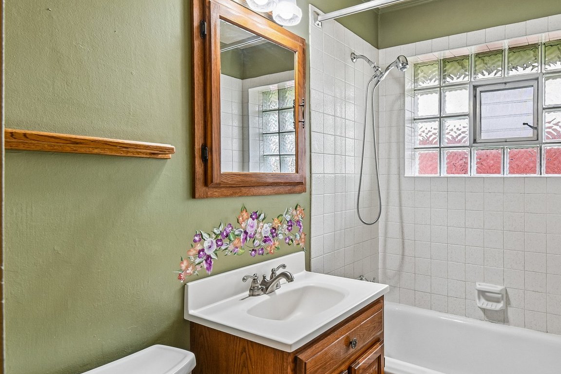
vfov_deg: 59.5
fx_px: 327
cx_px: 363
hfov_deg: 79.2
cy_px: 184
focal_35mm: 21
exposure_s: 1/15
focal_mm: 10
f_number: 8
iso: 110
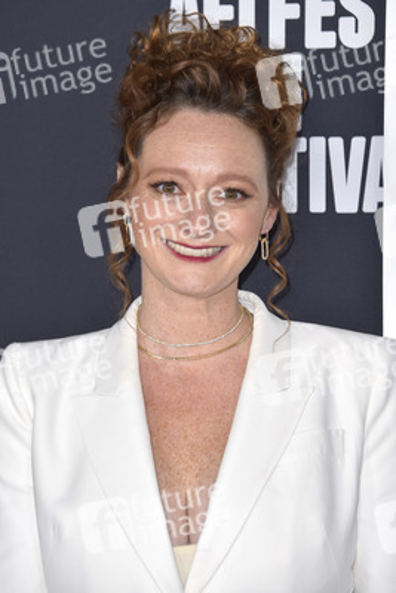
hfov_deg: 9.2
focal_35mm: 150
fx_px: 2473
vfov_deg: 13.7
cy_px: 296
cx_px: 198
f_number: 6.3
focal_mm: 150
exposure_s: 1/200
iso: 500
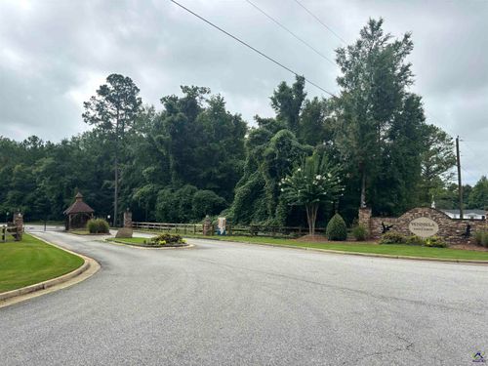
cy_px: 183
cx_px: 244
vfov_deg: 53.1
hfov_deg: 67.3
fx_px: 367
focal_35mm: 26
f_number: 1.6
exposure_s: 1/2710
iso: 50
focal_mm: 5.96
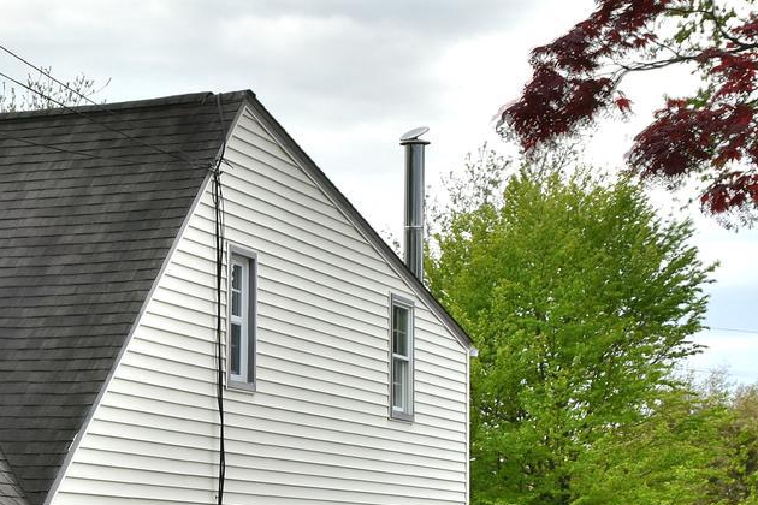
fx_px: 2463
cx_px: -42
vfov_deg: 11.6
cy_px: 454
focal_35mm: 117
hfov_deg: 17.0
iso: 125
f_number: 7.1
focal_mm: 24
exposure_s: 1/320
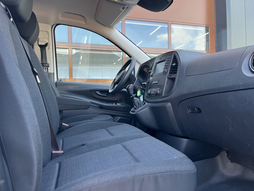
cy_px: 96
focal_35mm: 26
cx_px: 127
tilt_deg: +0.5
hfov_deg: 67.3
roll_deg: +1.4
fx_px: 191
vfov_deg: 53.1
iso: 64
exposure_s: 1/122
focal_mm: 5.1
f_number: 1.6
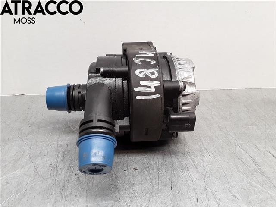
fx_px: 223
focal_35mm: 28
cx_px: 138
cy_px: 104
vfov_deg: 49.7
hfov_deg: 63.4
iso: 50
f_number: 1.9
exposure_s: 1/50
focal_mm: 2.91
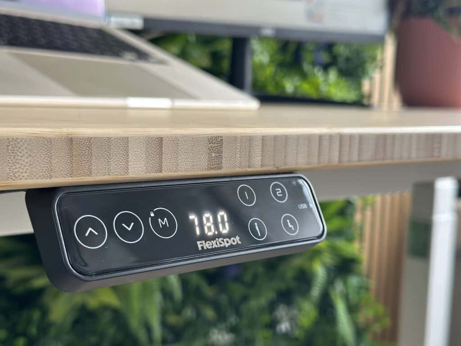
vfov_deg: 30.3
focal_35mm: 48
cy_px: 173
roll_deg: -1.4
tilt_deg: -6.5
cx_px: 230
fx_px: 639
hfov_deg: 39.7
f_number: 1.78
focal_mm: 6.86
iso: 125
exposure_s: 1/113
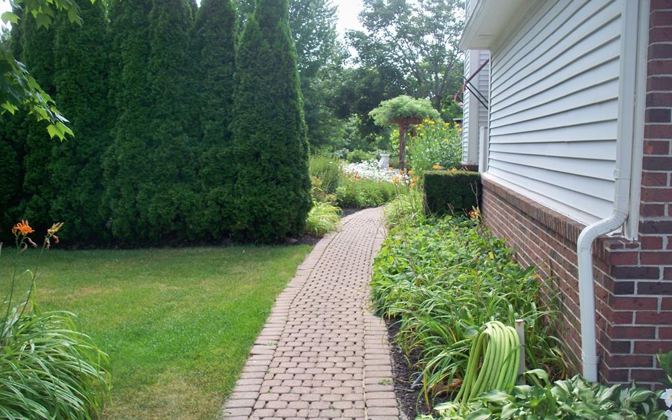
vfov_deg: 33.5
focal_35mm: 38
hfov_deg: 51.5
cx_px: 331
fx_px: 696
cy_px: 245
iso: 80
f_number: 2.8
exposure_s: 1/400
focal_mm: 7.54
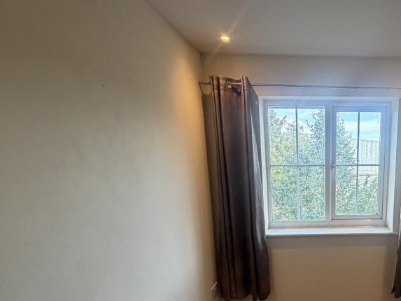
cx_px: 326
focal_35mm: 25
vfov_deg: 52.8
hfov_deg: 62.9
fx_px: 290
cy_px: 220
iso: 160
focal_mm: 2.22
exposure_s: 1/100
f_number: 2.2
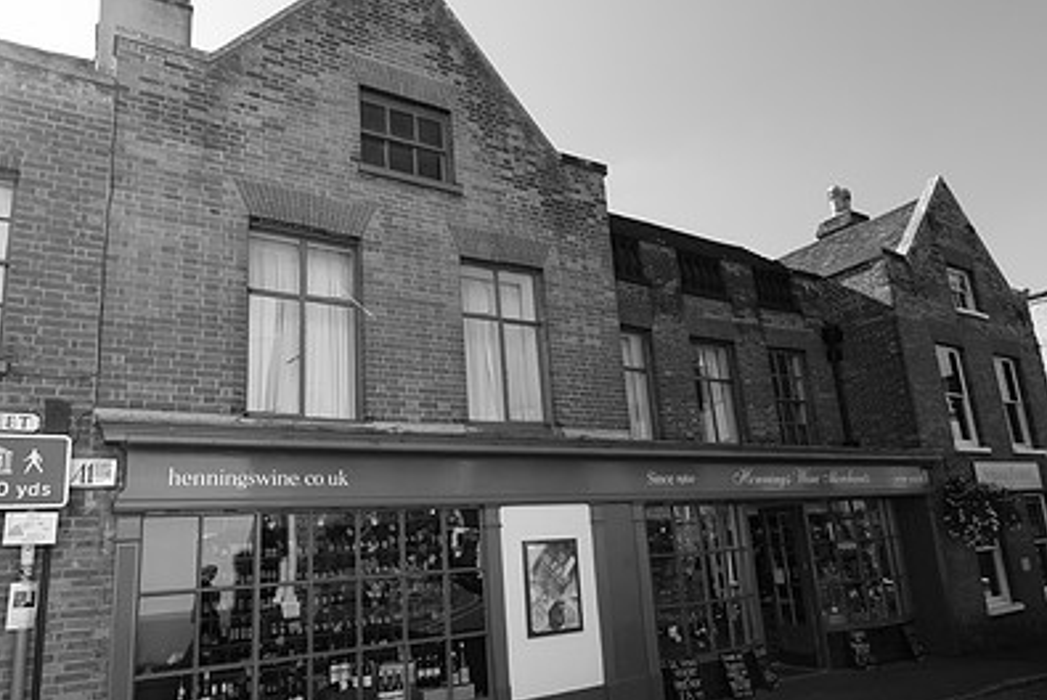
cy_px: 407
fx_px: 640
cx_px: 472
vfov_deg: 57.0
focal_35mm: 22
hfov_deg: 78.3
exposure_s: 1/170
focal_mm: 10
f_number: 9
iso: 200
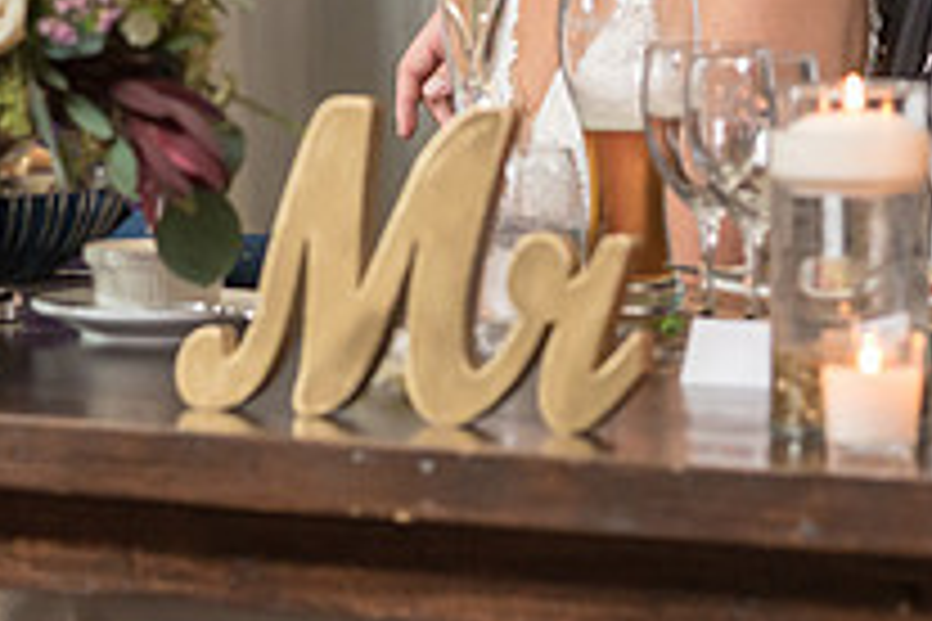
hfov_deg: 7.9
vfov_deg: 5.2
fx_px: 6731
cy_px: -302
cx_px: 311
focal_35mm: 260
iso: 2000
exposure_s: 1/200
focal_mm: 84
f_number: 4
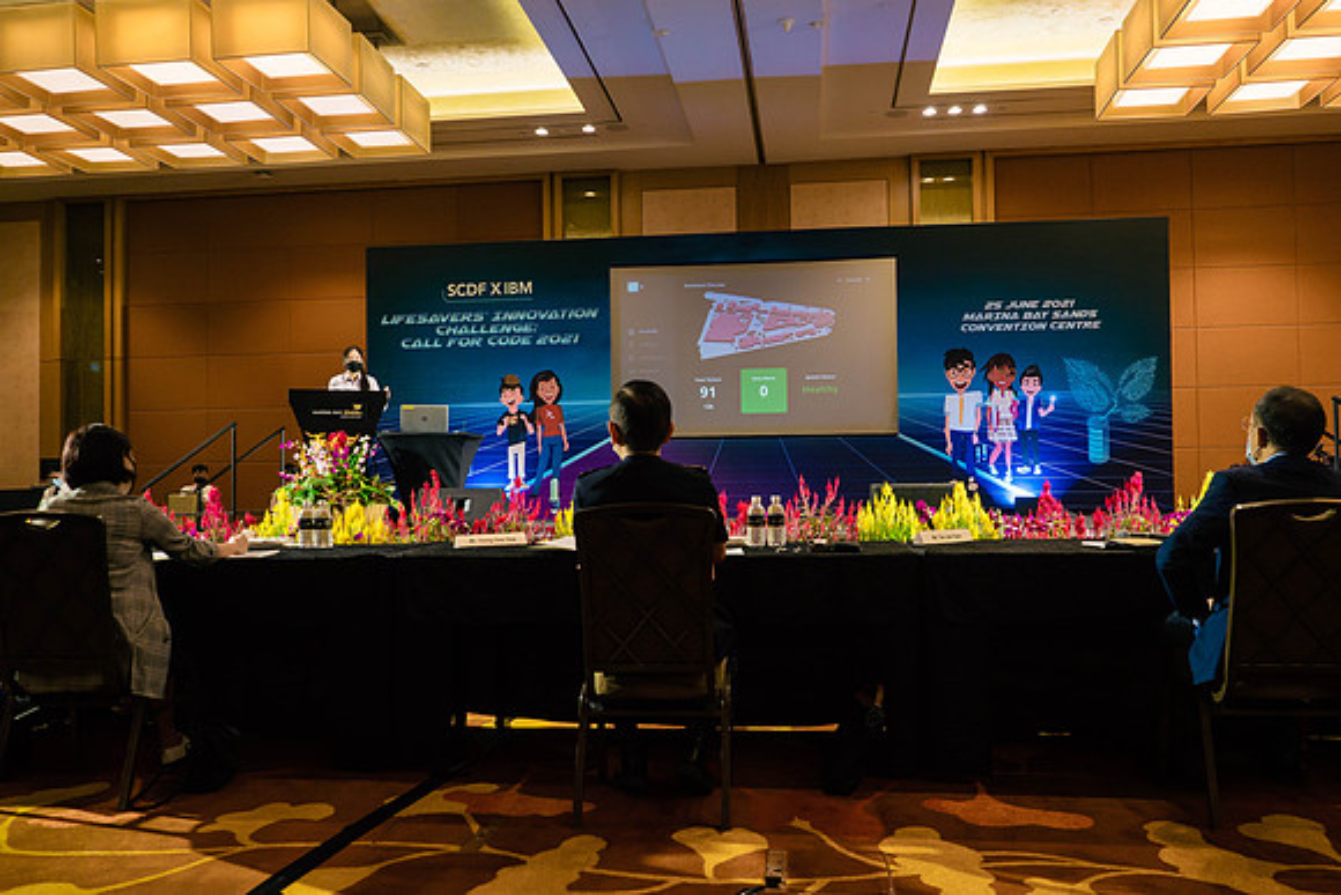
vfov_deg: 43.3
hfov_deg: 61.4
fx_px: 1128
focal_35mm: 30
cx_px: 670
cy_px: 448
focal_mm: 14
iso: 1000
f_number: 2.8
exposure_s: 1/100
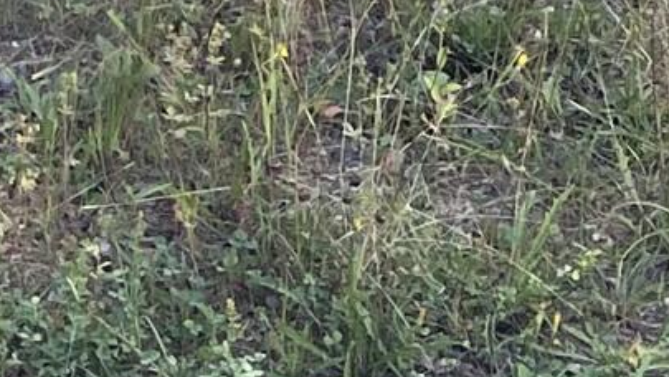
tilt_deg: -0.2
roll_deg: +1.1
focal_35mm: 210
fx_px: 3726
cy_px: -1448
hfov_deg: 9.8
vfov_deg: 4.9
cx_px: -512
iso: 50
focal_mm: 5.7
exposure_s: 1/288
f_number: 1.5
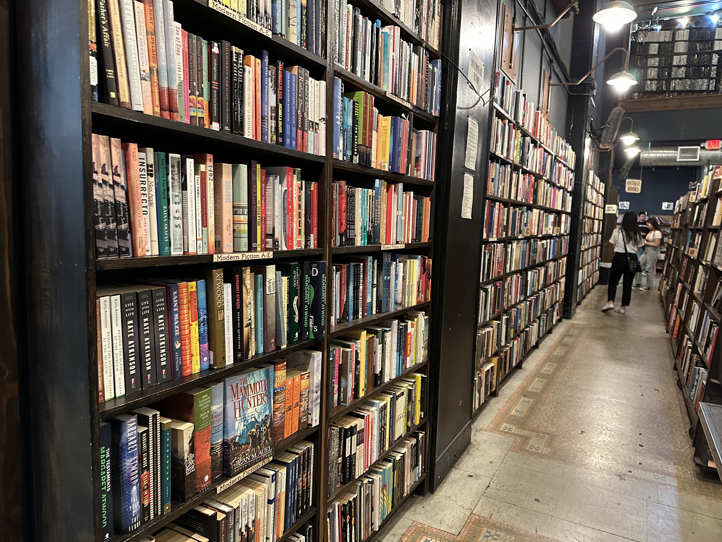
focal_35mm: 24
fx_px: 501
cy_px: 271
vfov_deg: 56.8
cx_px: 361
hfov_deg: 71.6
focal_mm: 6.86
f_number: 1.78
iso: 800
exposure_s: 1/40
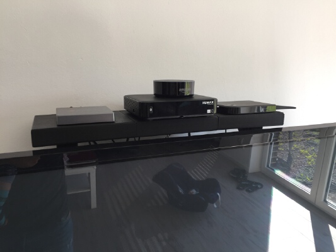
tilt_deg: -5.7
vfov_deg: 48.2
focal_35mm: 29
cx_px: 168
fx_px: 282
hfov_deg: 61.6
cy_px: 126
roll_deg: +1.1
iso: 40
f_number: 2.2
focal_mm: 4.15
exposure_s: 1/50
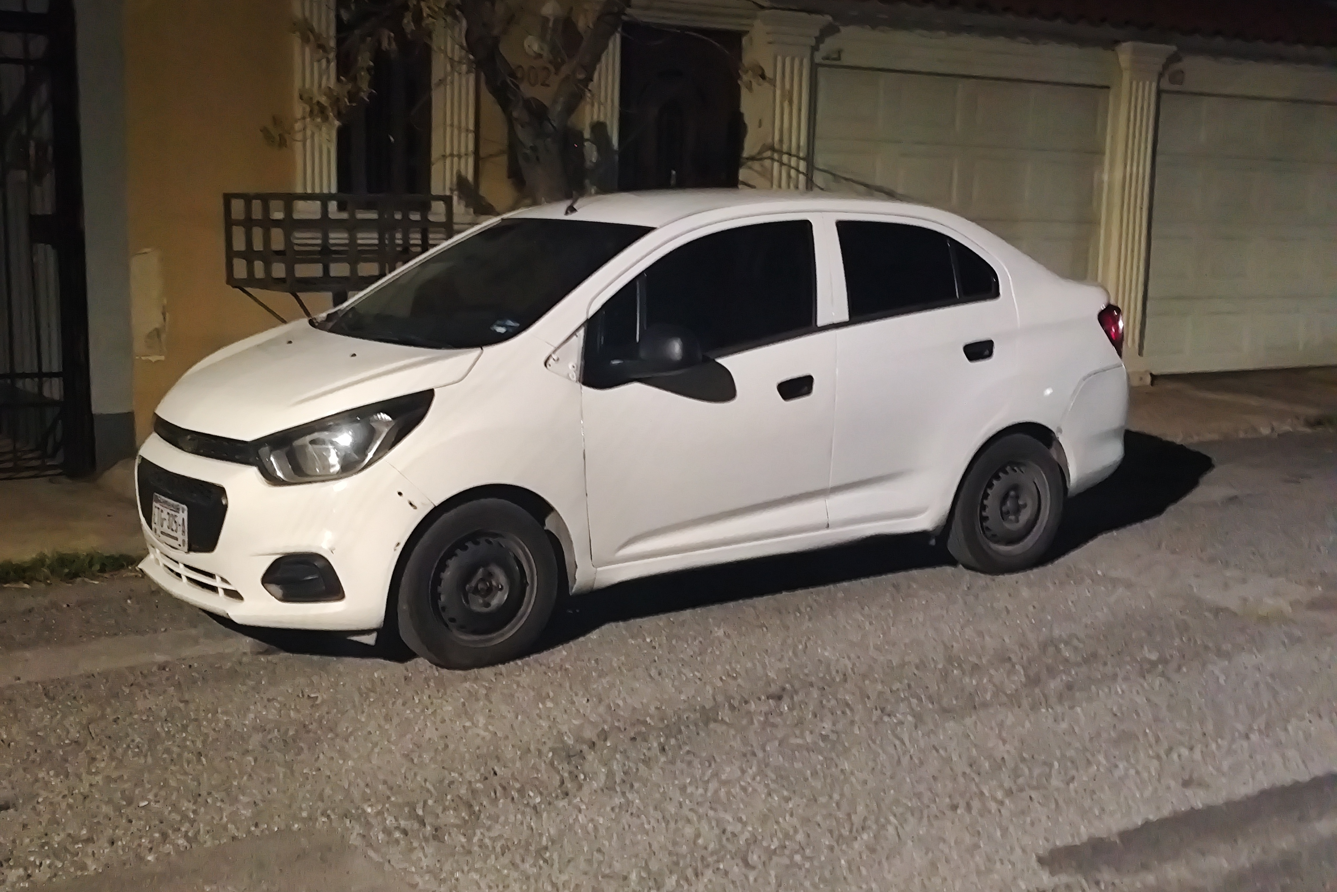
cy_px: 484
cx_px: 670
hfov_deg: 41.1
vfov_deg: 28.1
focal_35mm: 48
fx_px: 1782
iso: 3200
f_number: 1.65
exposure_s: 1/15
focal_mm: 6.14
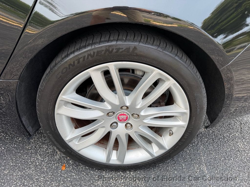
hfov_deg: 71.6
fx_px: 173
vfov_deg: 56.8
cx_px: 125
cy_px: 94
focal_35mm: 24
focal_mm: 6.76
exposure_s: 1/622
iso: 80
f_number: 1.78
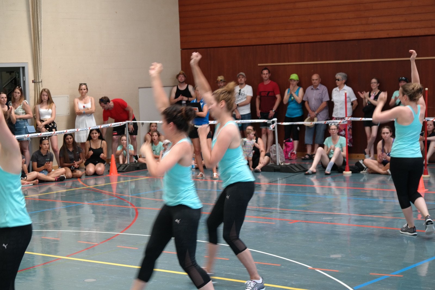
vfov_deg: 17.7
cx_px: 218
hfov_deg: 26.3
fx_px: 930
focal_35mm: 77
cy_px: 145
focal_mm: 50
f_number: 4
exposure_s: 1/80
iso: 200
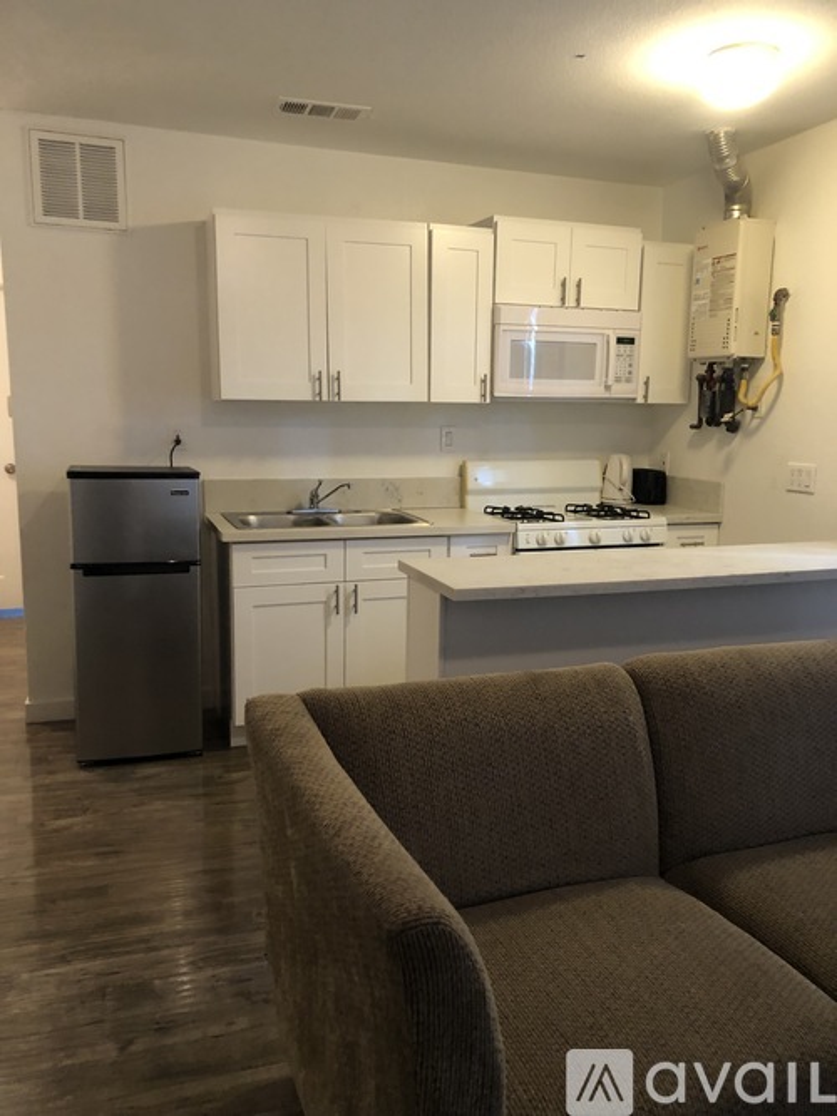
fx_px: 903
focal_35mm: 28
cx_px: 418
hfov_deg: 49.7
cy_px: 558
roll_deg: -0.4
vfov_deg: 63.5
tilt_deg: -6.6
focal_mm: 3.99
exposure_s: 1/13
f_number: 1.8
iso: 100
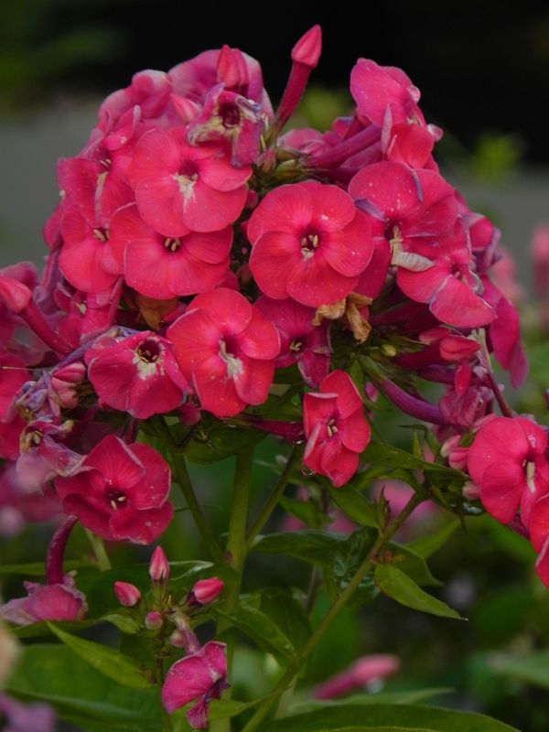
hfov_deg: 3.5
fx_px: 8987
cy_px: 366
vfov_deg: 4.7
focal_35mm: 425
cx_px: 274
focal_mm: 75.7
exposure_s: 1/50
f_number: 5
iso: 160
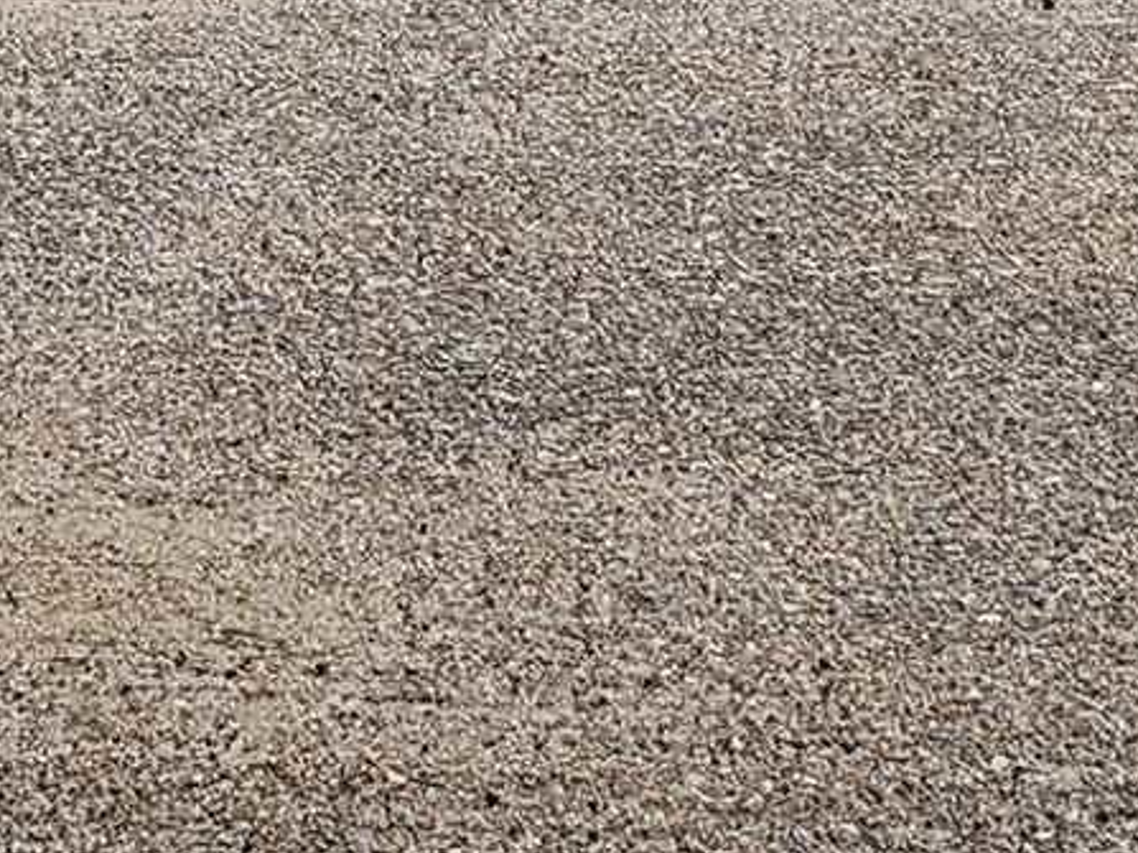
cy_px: -1986
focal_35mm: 158
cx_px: 1092
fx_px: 5193
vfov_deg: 7.7
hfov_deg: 12.4
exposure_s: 1/4505
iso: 25
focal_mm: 5.54
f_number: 1.8
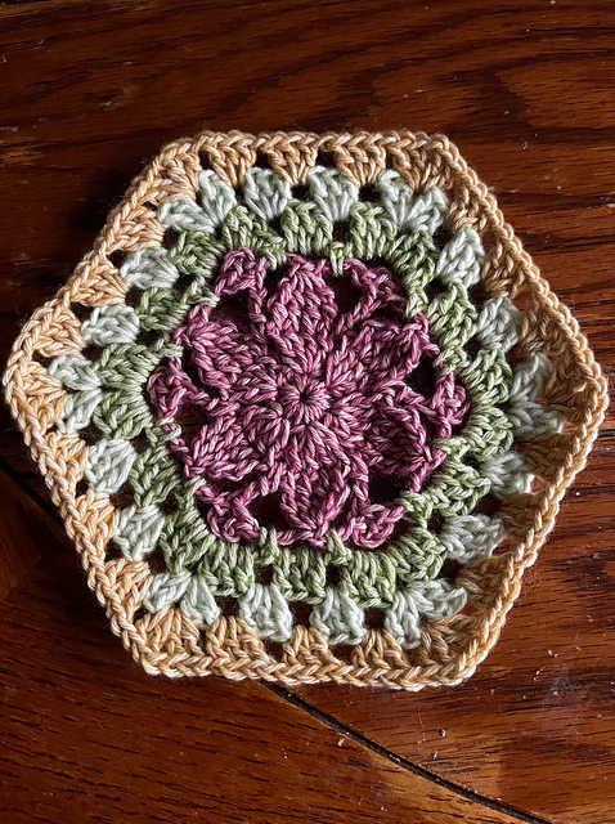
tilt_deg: -82.9
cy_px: 412
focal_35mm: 26
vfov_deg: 67.4
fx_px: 618
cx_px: 308
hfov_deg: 52.9
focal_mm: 5.1
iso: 640
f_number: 1.6
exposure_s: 1/30
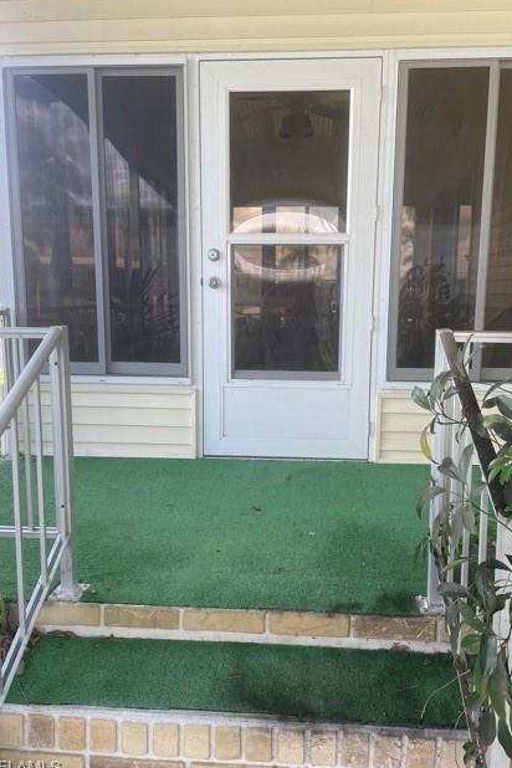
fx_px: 597
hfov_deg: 46.4
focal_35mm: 28
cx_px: 267
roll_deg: +0.5
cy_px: 382
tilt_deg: -9.0
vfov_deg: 65.5
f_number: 1.6
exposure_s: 1/313
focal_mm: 4.2
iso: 32
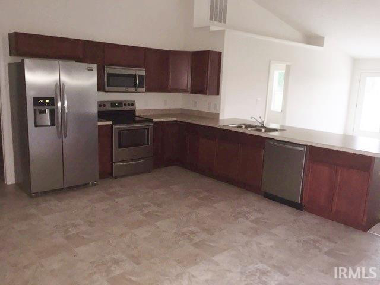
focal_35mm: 29
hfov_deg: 61.7
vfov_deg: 48.2
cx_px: 190
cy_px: 142
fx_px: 318
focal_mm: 4.15
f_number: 2.2
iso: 100
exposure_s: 1/16
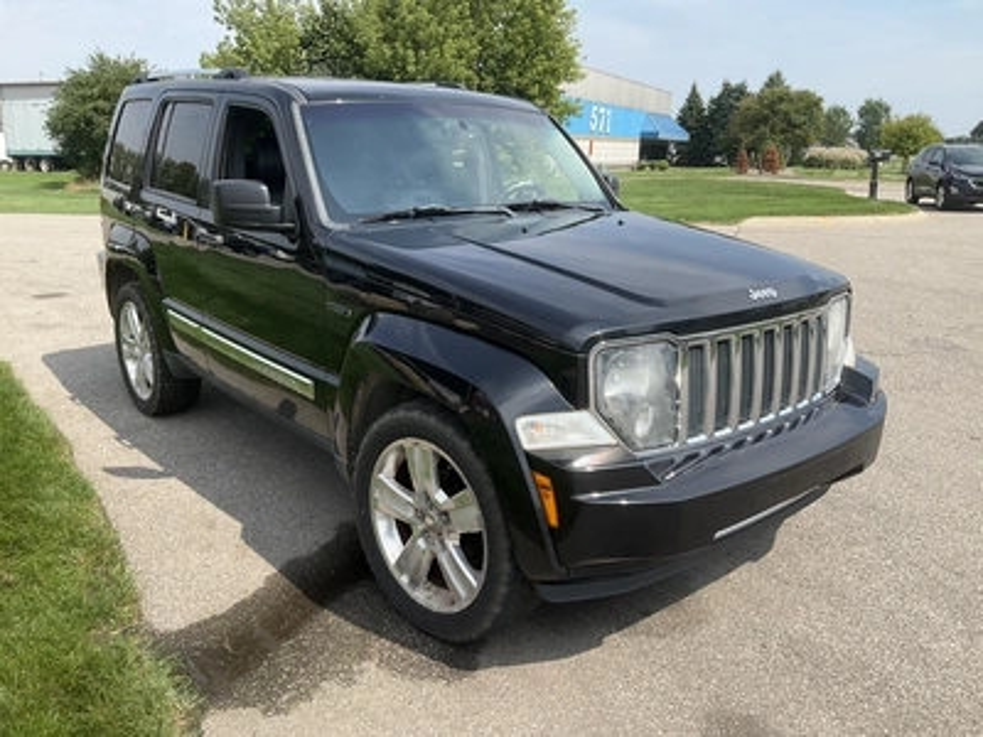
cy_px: 368
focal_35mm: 29
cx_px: 492
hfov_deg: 61.7
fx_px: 824
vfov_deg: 48.2
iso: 25
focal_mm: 3
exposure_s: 1/1168
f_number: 1.8
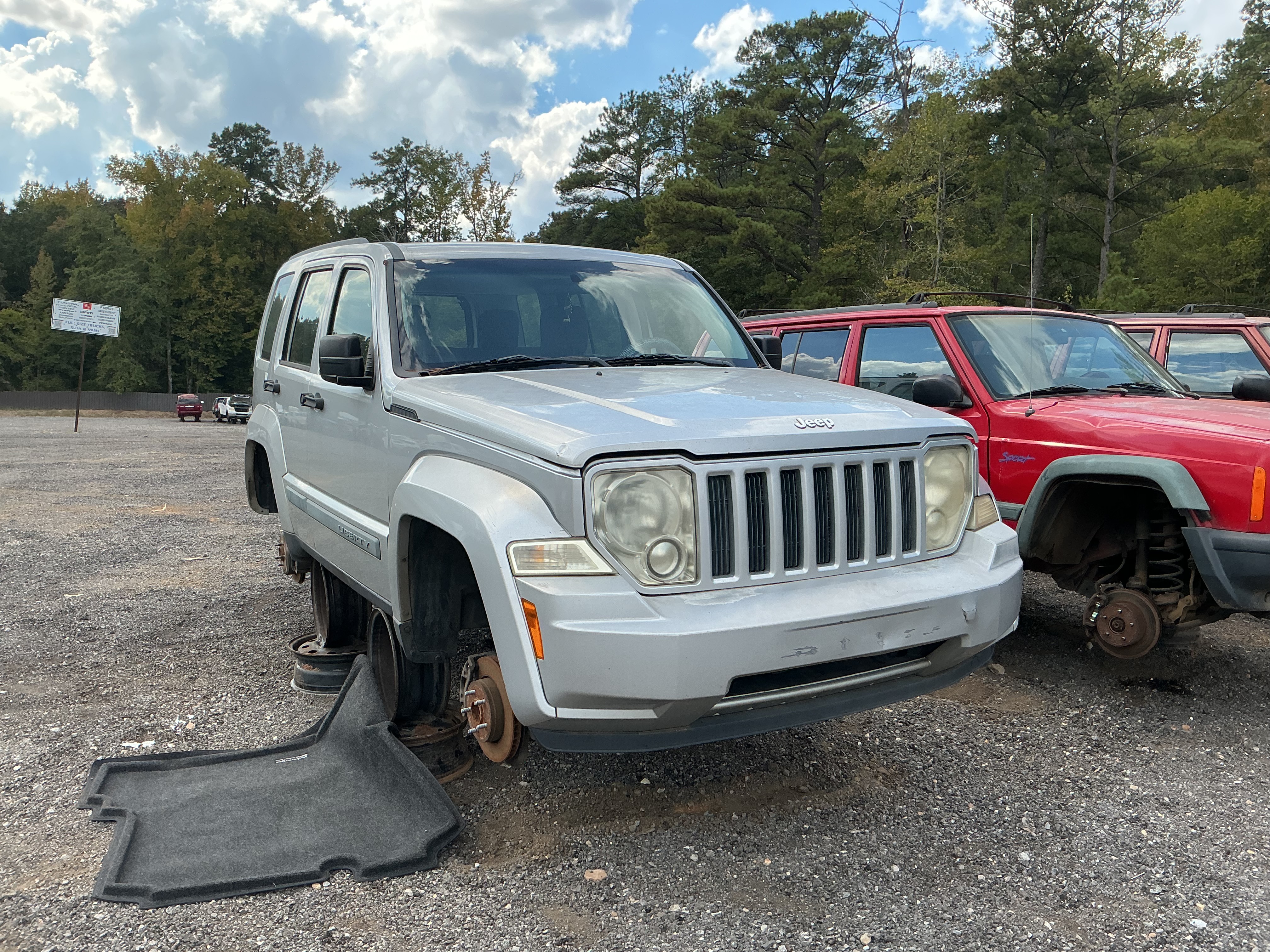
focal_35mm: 29
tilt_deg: -3.7
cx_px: 635
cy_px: 476
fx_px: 1064
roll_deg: -2.6
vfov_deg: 48.2
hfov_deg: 61.7
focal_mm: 3
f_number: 1.8
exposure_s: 1/749
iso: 25
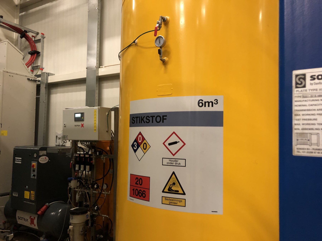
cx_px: 161
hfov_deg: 63.4
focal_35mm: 28
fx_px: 260
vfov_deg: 49.7
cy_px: 120
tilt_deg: +1.8
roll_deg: -1.1
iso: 100
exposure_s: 1/17
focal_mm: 3.99
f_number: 1.8
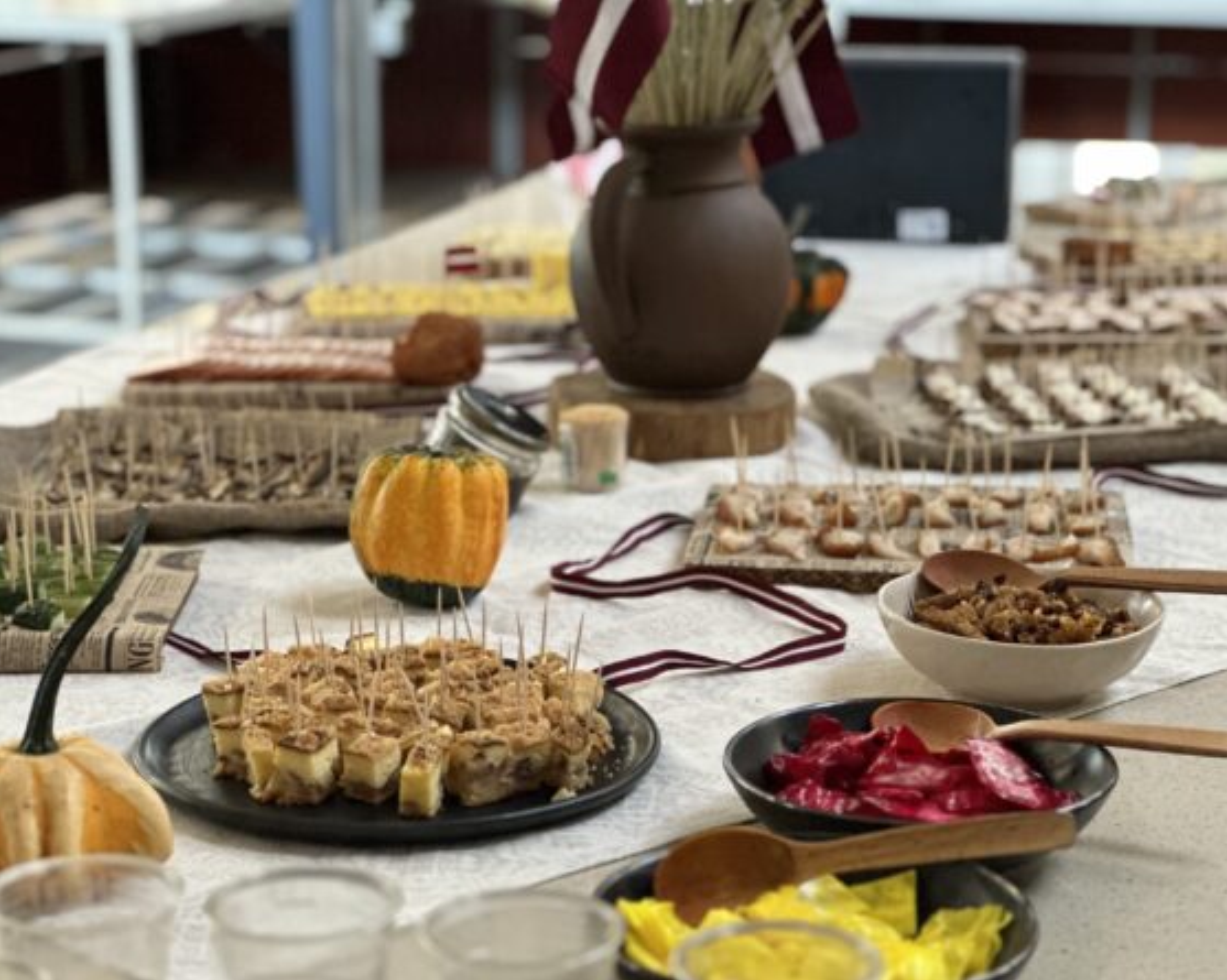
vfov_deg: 18.9
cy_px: 493
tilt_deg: -13.1
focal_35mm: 81
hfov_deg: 23.6
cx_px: 588
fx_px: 2940
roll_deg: +0.2
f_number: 2.8
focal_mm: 9
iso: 250
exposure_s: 1/33
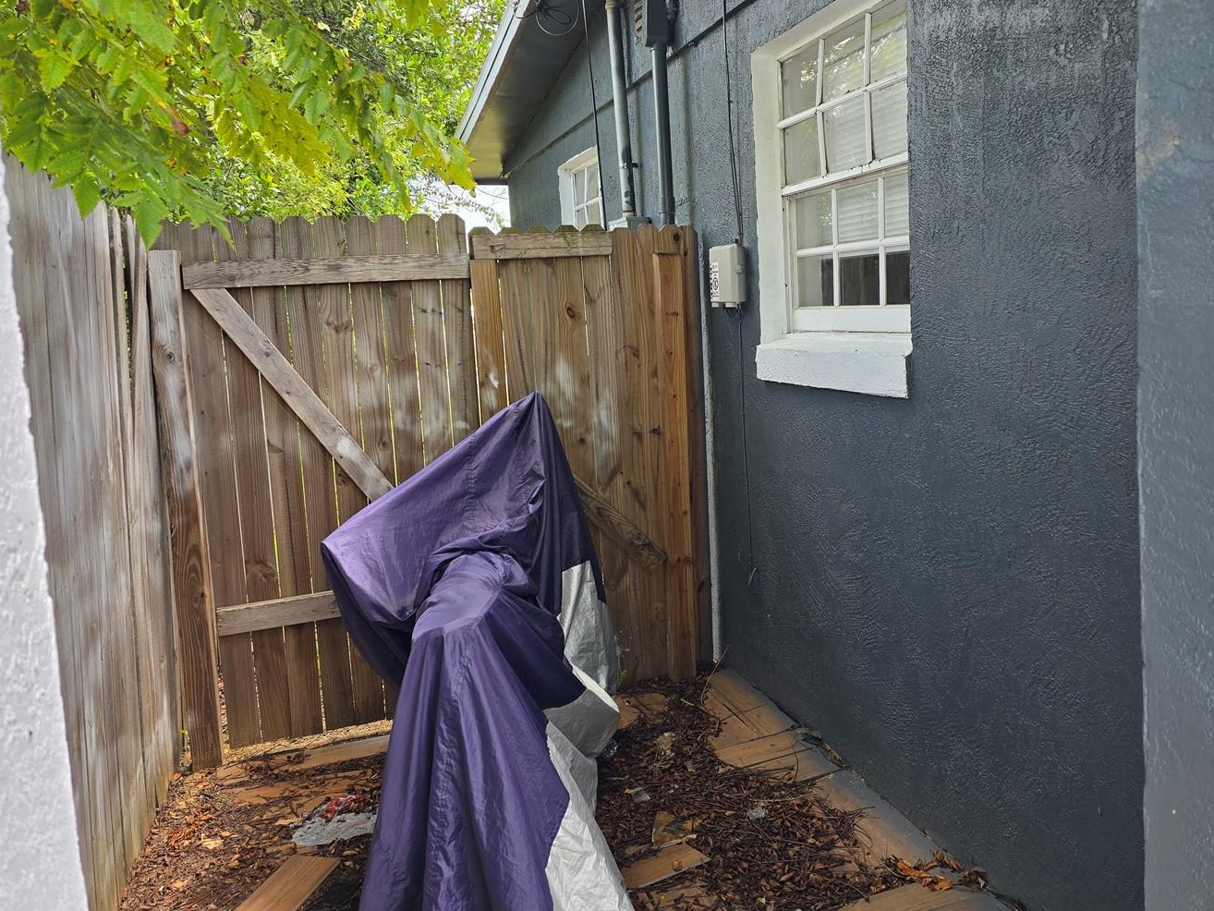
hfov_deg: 63.0
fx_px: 982
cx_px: 712
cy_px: 410
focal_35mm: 28
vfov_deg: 49.7
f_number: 1.7
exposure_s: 1/180
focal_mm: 6.3
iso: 32
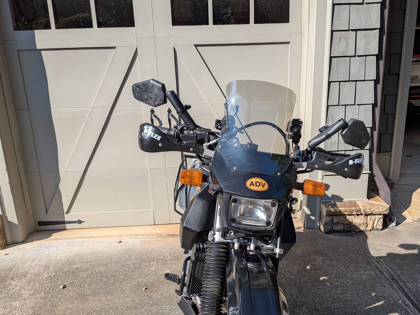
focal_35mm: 32
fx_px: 388
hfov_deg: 56.8
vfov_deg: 43.8
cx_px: 223
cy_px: 197
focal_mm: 4.53
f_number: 1.7
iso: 26
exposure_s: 1/1124
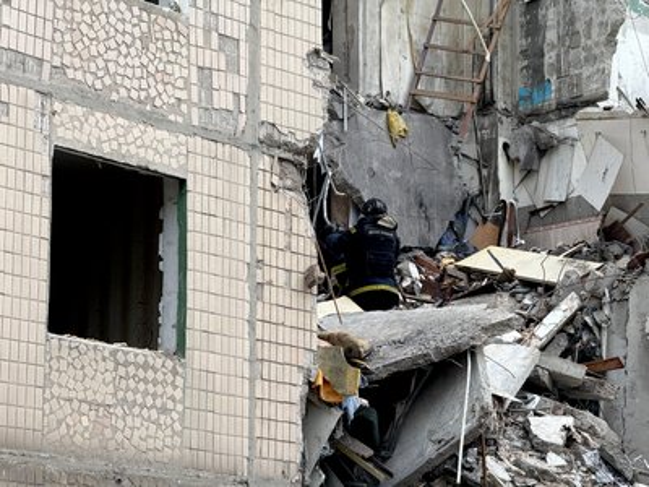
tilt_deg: +12.1
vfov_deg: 12.3
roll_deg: -0.5
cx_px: 324
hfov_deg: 16.4
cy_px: 244
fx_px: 2250
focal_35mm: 120
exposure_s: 1/106
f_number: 2.8
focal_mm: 15.66
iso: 50
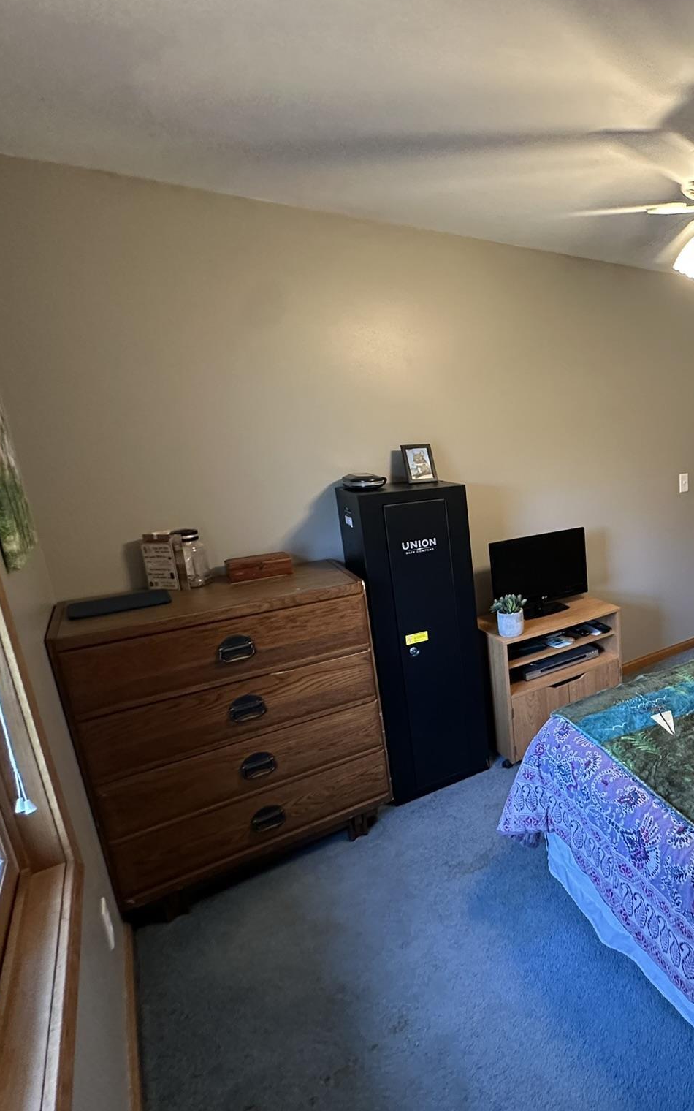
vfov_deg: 85.1
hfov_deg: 50.7
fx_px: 605
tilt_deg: -13.3
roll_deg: +0.6
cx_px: 659
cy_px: 550
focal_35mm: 20
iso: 500
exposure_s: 1/60
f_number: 2.2
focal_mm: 2.22
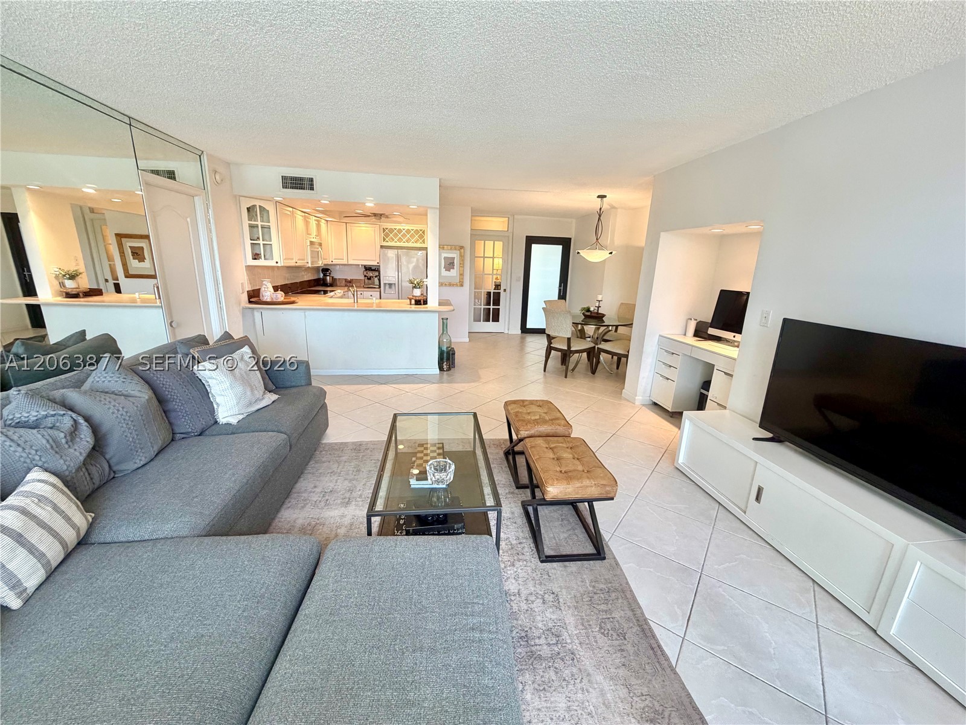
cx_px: 483
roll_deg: -1.3
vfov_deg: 85.7
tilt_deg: -14.3
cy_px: 362
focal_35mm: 14
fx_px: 391
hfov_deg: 102.1
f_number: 2.2
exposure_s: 1/120
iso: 200
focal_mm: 2.22
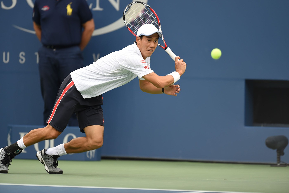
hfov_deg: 5.2
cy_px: 96
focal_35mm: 400
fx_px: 3211
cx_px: 144
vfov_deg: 3.4
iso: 800
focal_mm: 400
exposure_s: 1/1600
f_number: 2.8
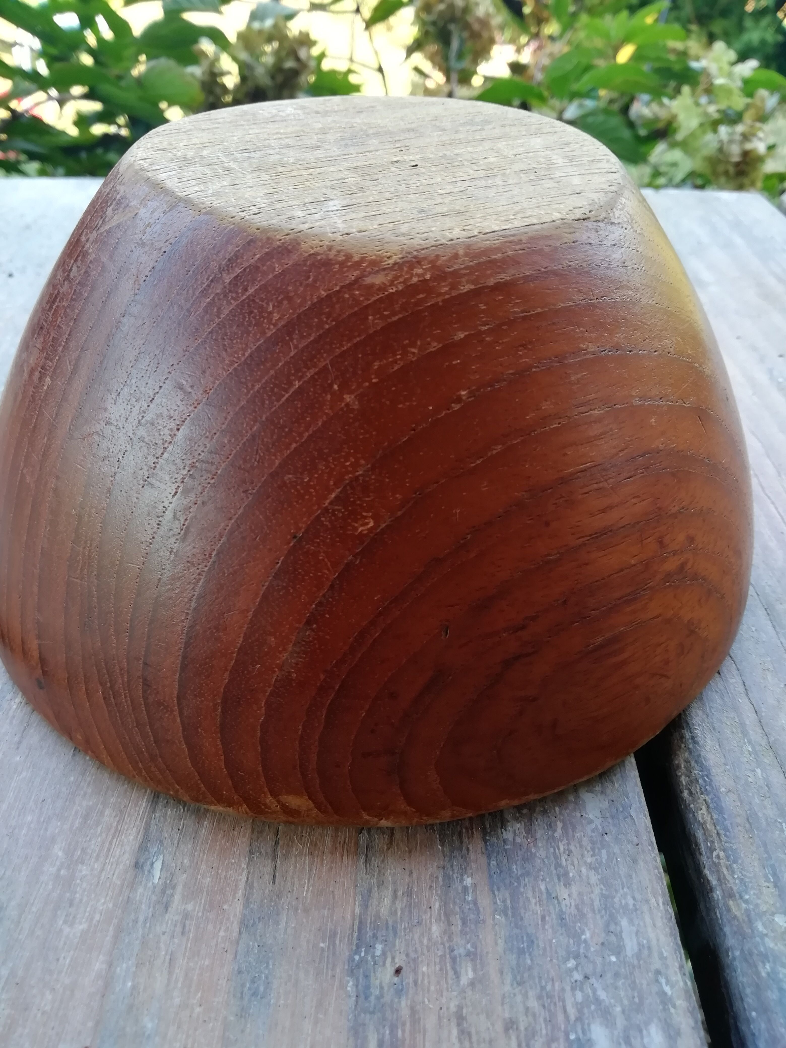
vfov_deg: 67.3
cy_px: 524
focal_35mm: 26
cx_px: 393
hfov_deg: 53.1
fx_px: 787
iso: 64
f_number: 2.2
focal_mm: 3.21
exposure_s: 1/50
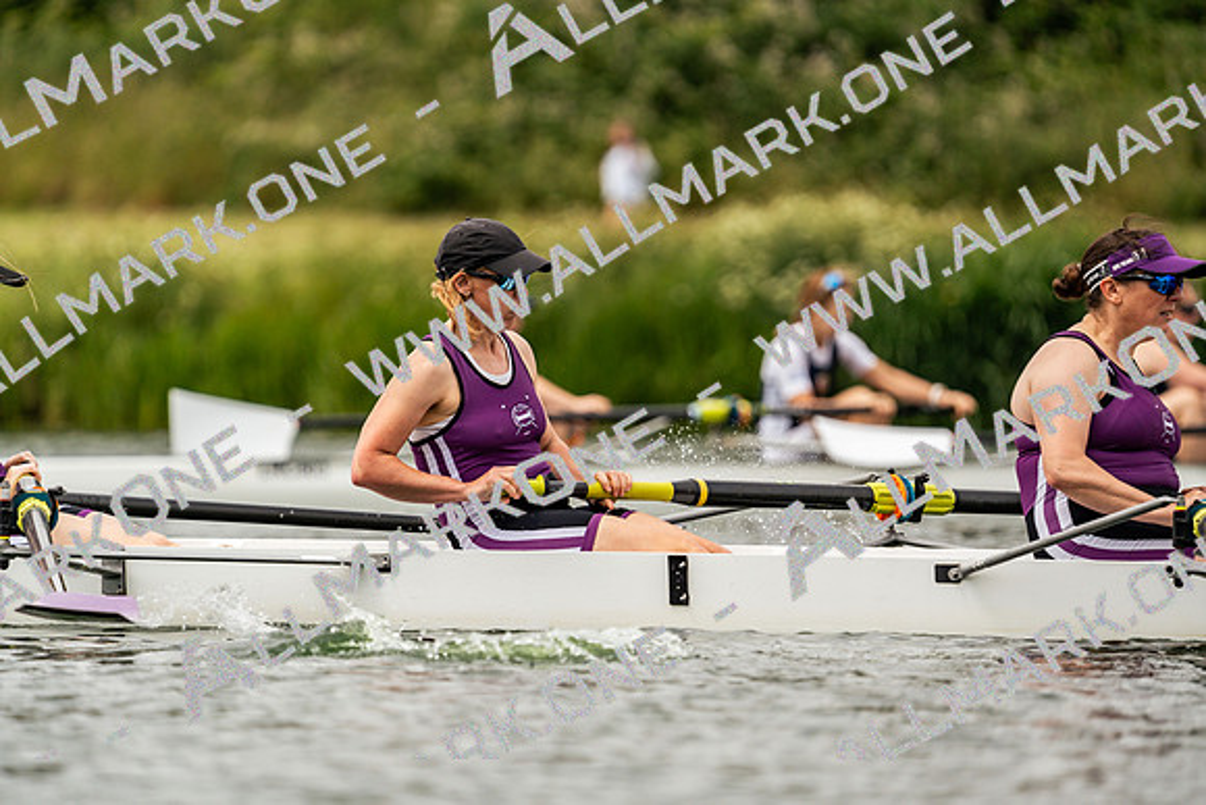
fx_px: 16519
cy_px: 402
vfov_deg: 2.8
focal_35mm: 493
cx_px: 603
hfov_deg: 4.2
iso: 250
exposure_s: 1/2000
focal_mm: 493
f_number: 6.3
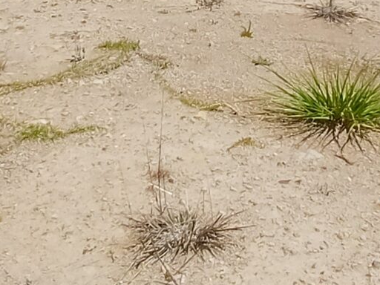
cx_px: 212
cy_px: -19
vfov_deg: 17.9
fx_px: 878
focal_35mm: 80
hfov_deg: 24.4
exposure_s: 1/2169
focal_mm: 1.64
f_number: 2.2
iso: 40
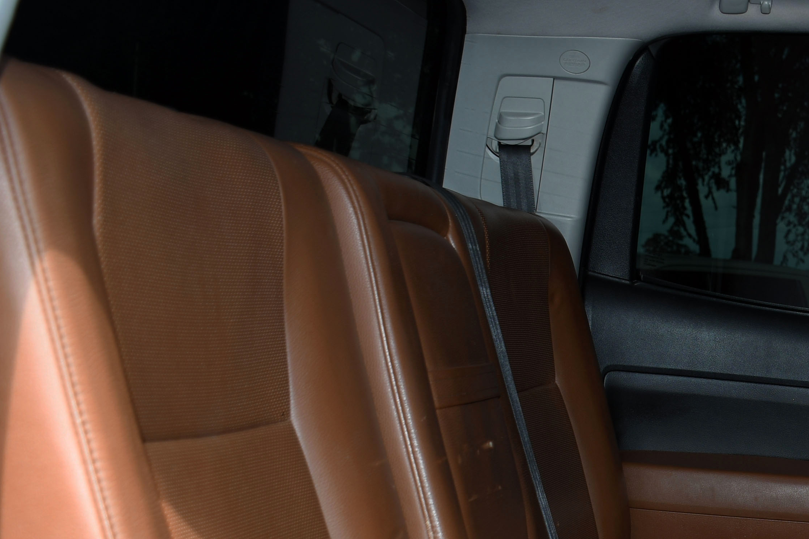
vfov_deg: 20.1
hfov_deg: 27.0
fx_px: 1506
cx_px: 944
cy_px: 444
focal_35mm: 67
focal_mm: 18
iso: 100
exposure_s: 1/125
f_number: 3.5
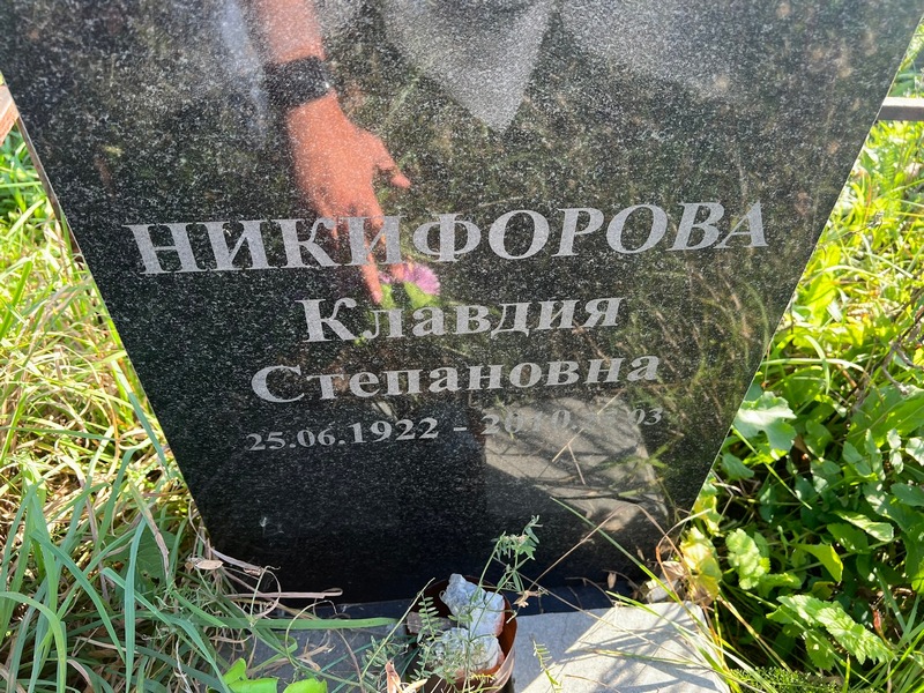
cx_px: 462
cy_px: 346
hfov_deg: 67.3
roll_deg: -4.1
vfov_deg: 53.1
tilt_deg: -44.4
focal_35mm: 26
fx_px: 694
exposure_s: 1/251
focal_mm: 5.7
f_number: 1.5
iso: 50
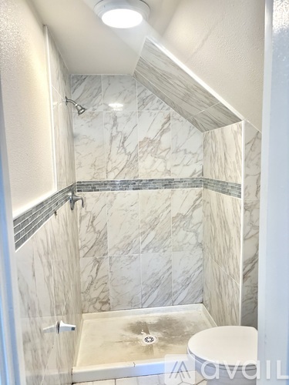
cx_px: 144
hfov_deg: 53.1
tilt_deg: -6.3
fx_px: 289
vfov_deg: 67.3
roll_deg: +0.2
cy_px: 192
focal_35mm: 26
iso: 100
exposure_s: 1/120
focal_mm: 5.96
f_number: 1.6
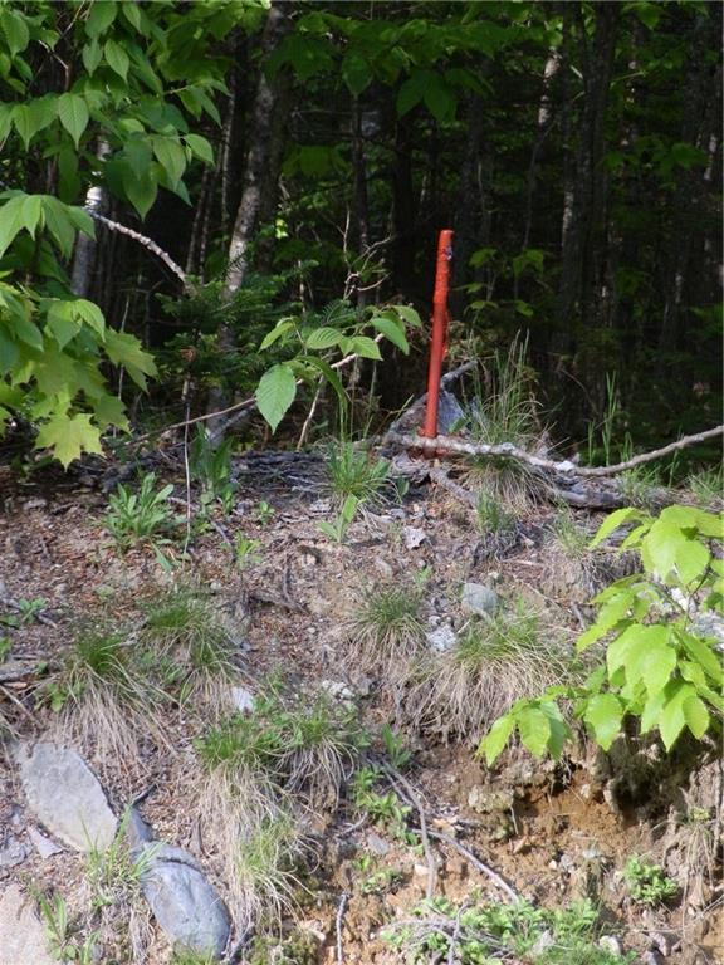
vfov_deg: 19.4
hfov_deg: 14.6
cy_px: 482
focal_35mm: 101
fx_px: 2817
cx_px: 362
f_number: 4.4
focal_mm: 18.05
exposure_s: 1/125
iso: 160
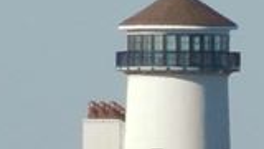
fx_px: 39572
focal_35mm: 5653
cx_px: 35
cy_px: 202
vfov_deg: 0.2
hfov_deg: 0.4
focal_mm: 144
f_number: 5.7
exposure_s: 1/800
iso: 160
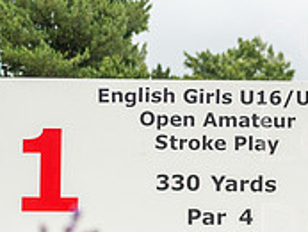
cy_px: 150
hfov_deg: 8.6
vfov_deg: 6.6
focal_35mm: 225
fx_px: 2003
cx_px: 491
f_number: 3.2
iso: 500
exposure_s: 1/2000
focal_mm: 70
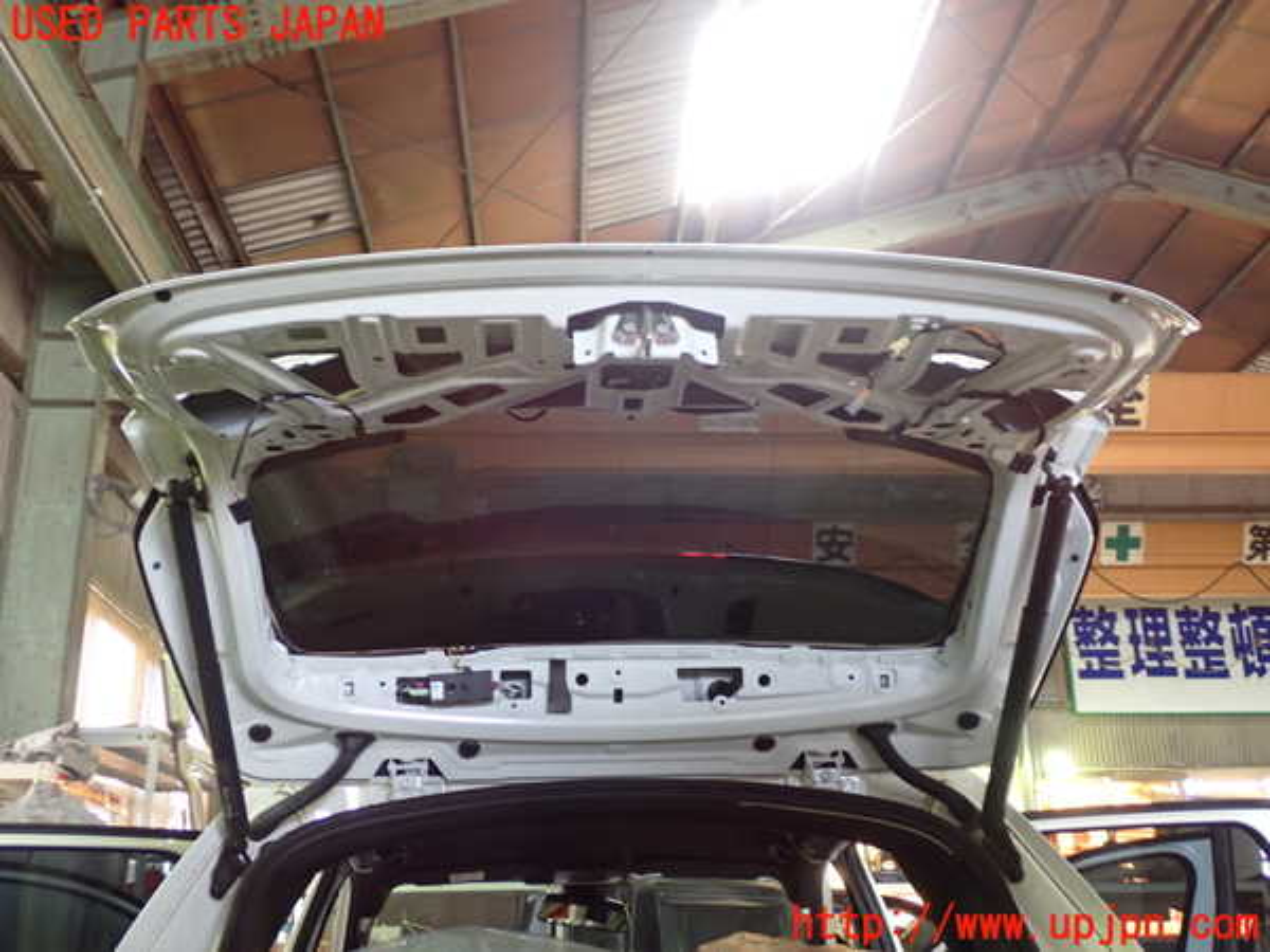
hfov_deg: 49.0
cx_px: 635
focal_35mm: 38
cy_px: 476
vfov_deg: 37.7
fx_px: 1394
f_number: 2.7
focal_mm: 6.83
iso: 320
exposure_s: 1/40
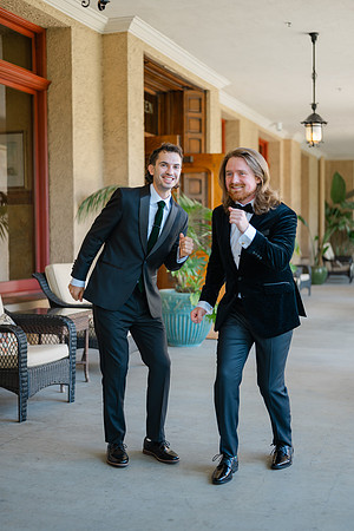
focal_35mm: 50
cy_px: 266
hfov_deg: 27.0
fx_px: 737
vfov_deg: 39.6
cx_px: 177
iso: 64
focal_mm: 50
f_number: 1.8
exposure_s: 1/160
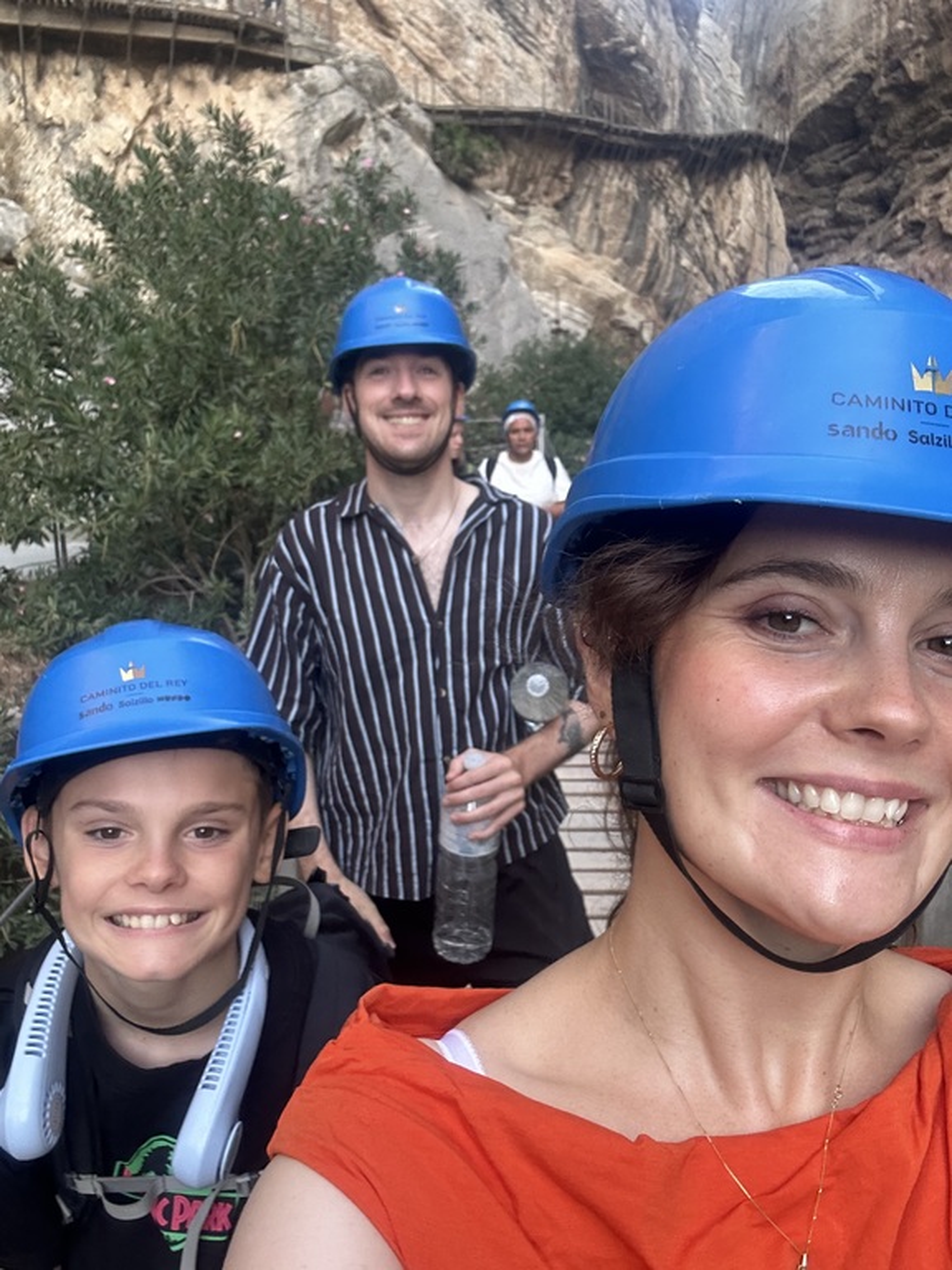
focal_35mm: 30
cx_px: 476
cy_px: 635
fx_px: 1100
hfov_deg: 46.8
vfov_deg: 60.0
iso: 50
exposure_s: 1/121
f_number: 1.9
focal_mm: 2.69
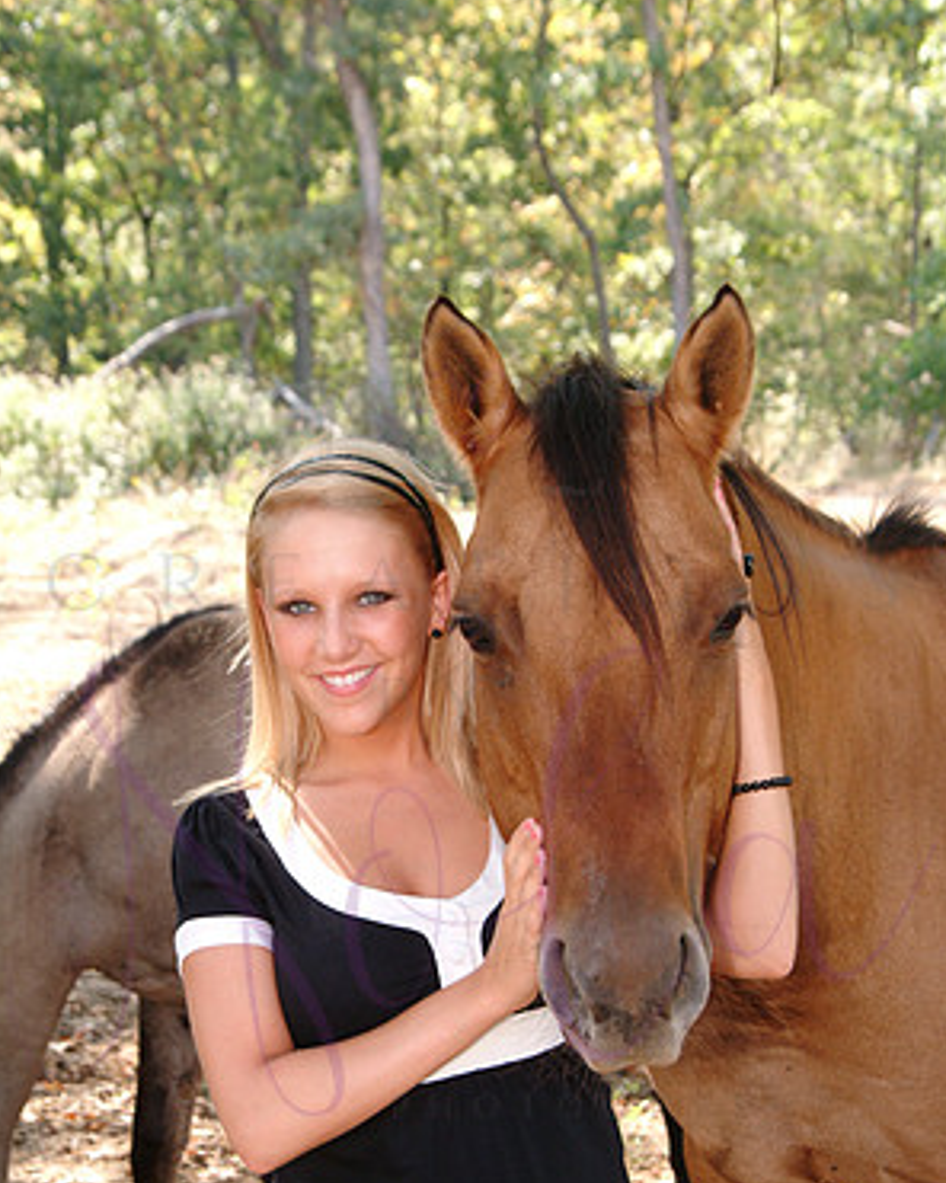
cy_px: 694
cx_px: 475
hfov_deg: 21.3
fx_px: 2520
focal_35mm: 72
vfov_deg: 26.4
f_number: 5.6
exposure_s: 1/125
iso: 400
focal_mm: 42
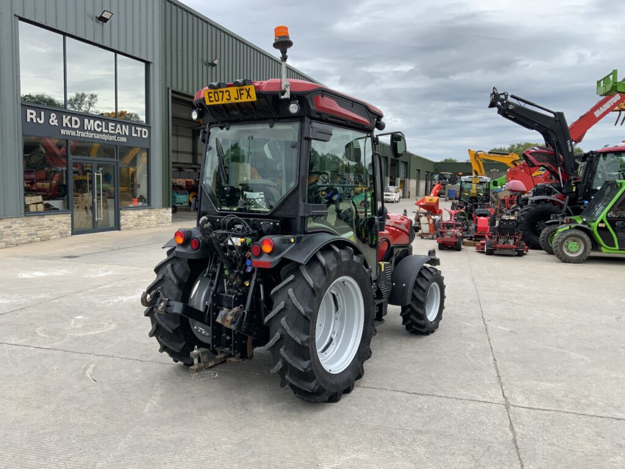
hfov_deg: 61.7
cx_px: 312
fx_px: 524
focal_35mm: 29
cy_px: 234
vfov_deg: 48.2
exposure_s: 1/709
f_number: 1.8
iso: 16
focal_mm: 3
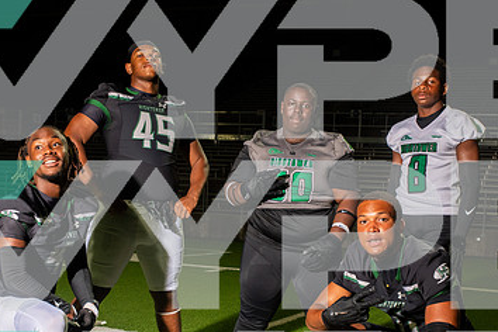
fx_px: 816
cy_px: 236
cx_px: 255
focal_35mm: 59
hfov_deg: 33.9
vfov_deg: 22.8
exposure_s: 1/400
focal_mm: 36
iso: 1000
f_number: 7.1
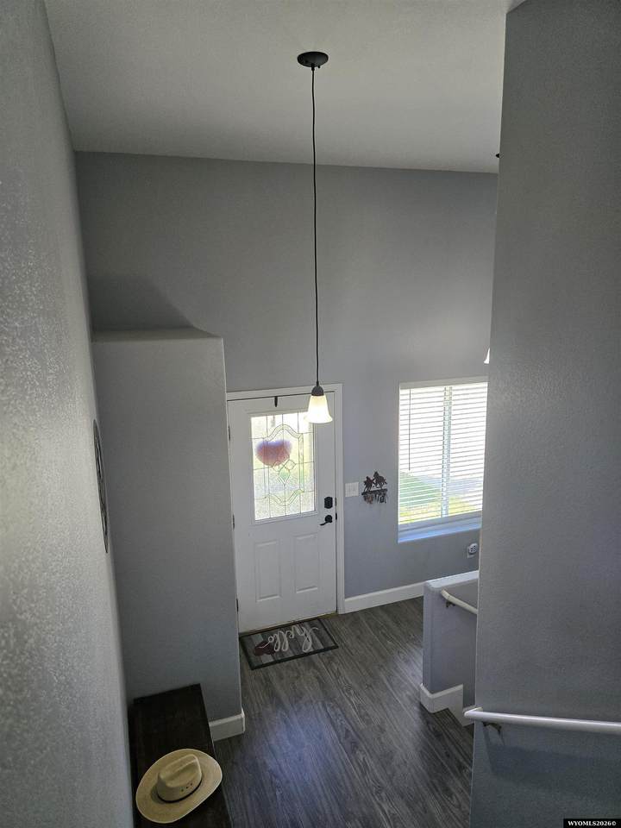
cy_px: 414
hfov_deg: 58.9
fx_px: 550
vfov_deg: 73.9
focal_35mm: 23
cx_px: 310
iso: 160
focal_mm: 6.3
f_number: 1.7
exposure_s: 1/120
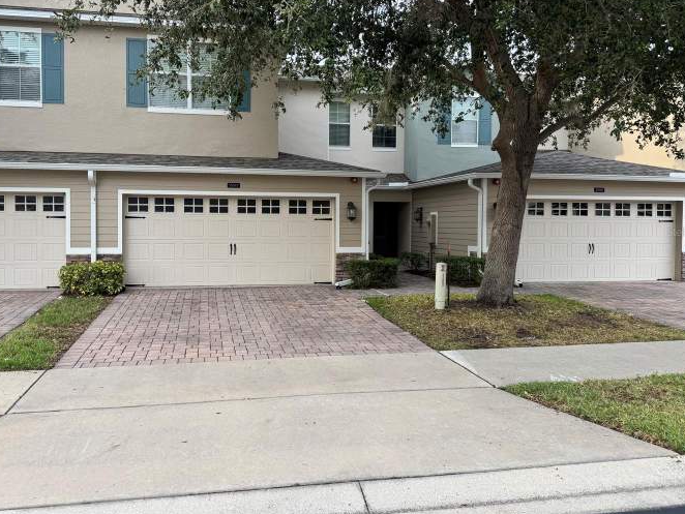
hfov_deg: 61.5
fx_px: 574
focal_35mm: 29
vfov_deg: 48.2
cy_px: 232
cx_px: 302
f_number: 1.78
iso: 80
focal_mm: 6.76
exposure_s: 1/477
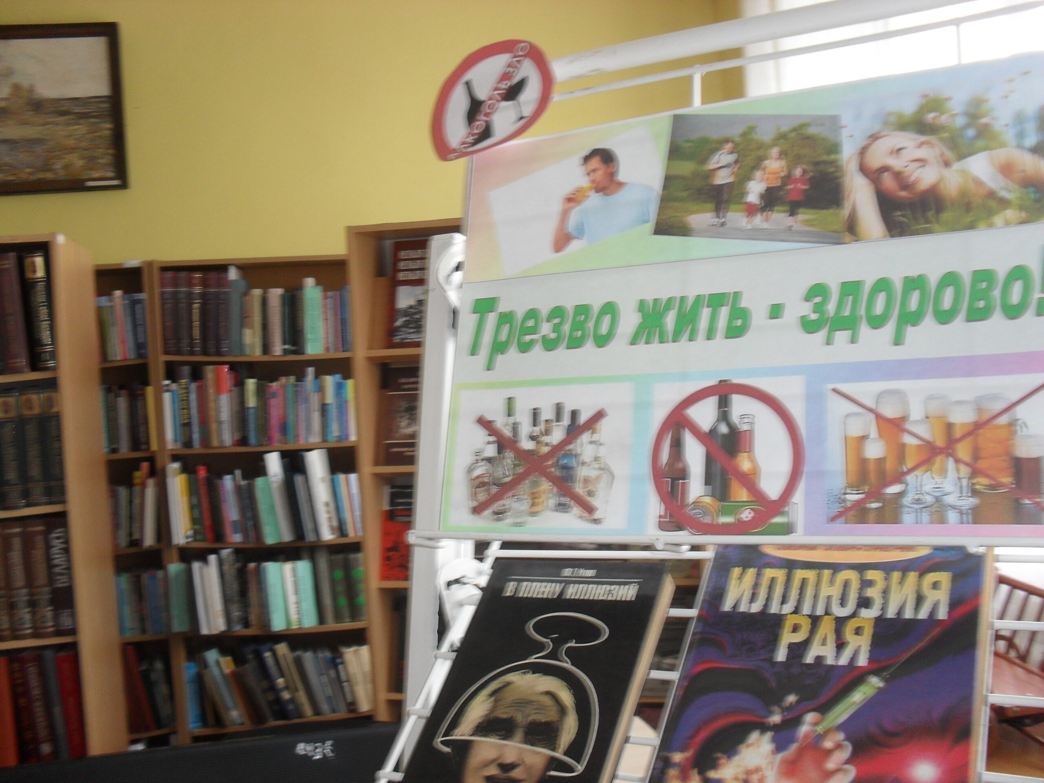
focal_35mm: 35
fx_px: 1056
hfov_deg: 52.6
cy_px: 392
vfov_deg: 40.7
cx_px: 522
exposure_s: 1/45
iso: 200
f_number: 3.2
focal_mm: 6.3
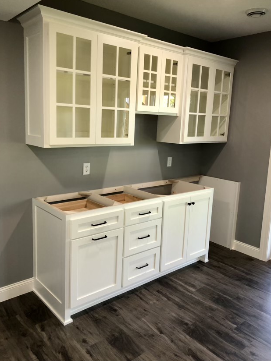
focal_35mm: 29
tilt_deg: -9.9
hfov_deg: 48.2
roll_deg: -2.0
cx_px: 136
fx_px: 303
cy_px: 175
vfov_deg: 61.6
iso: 40
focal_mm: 4
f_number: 1.8
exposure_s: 1/30
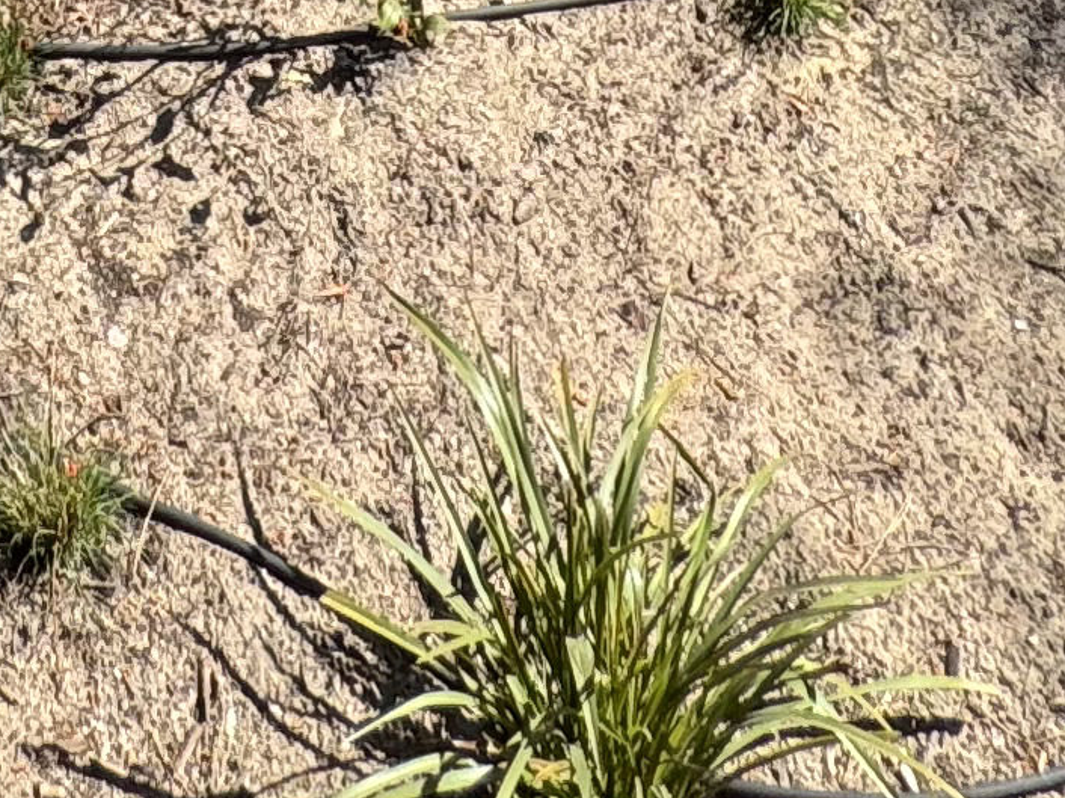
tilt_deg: -2.7
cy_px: -1406
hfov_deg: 23.7
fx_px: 2460
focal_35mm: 80
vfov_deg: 12.1
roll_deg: +0.1
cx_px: 89
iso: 40
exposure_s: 1/700
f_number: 2.2
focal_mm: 2.22
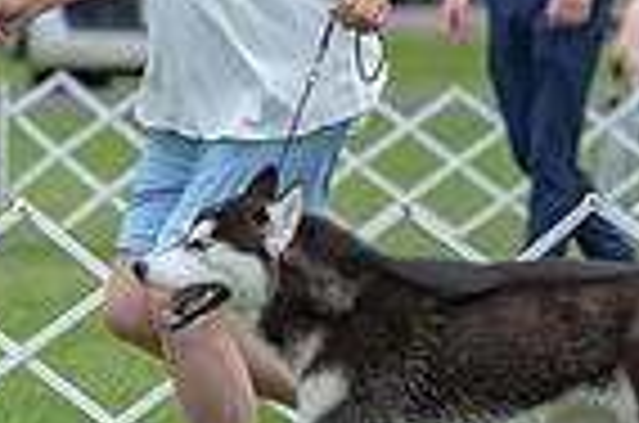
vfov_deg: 2.3
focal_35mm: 586
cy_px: 52
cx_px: 374
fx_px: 10378
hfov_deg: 3.5
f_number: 4.5
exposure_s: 1/1000
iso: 400
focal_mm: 143
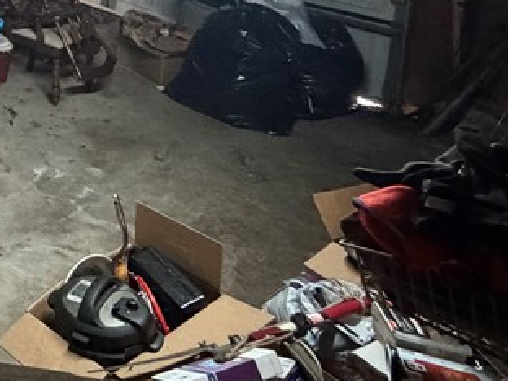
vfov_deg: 27.2
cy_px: -93
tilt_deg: -7.5
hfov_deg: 29.7
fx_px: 675
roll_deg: +0.4
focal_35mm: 46
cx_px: -204
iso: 1250
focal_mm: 2.22
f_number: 2.2
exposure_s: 1/30
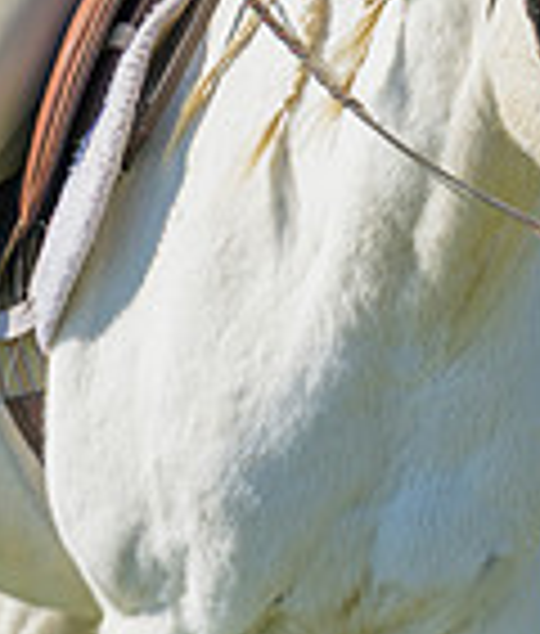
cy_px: -223
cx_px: 577
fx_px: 10513
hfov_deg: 2.9
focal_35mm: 546
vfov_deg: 3.4
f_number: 3.2
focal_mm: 120
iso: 200
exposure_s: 1/1250
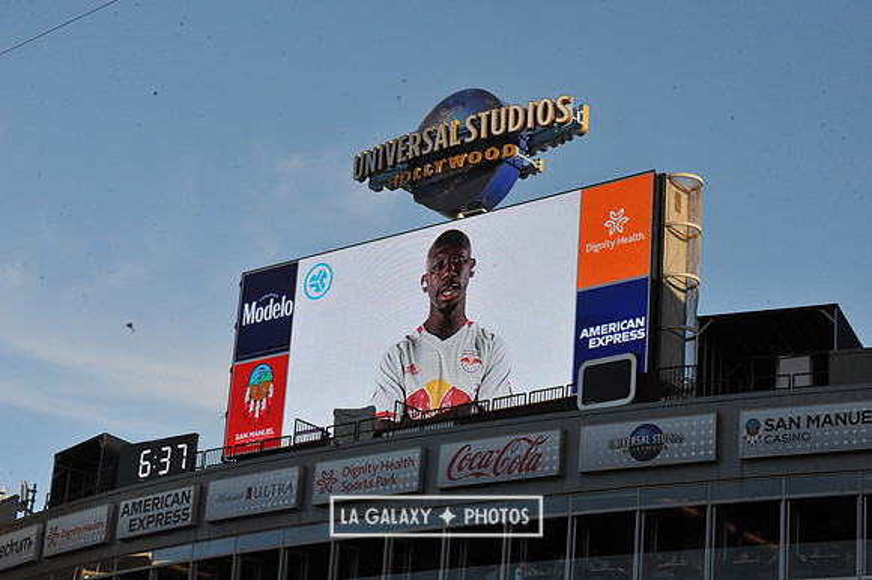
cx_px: 436
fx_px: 2082
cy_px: 290
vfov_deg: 15.9
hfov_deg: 23.7
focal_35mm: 86
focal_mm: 86
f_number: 16
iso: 1600
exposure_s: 1/1000
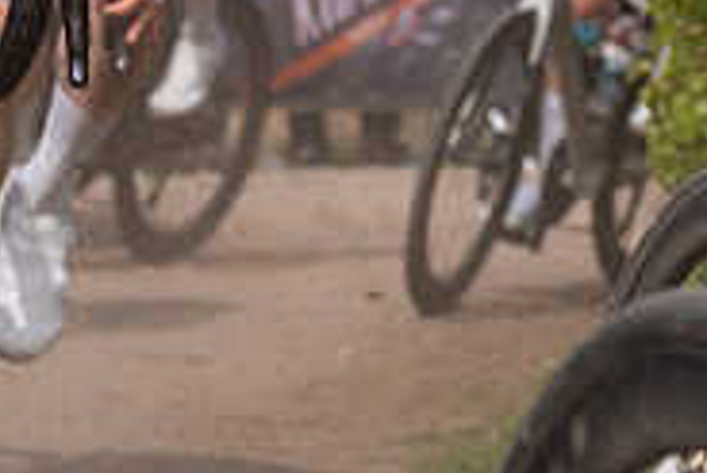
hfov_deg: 6.1
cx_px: -225
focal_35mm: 335
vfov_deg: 4.0
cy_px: -611
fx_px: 6584
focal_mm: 70
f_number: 5
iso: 160
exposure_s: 1/1000
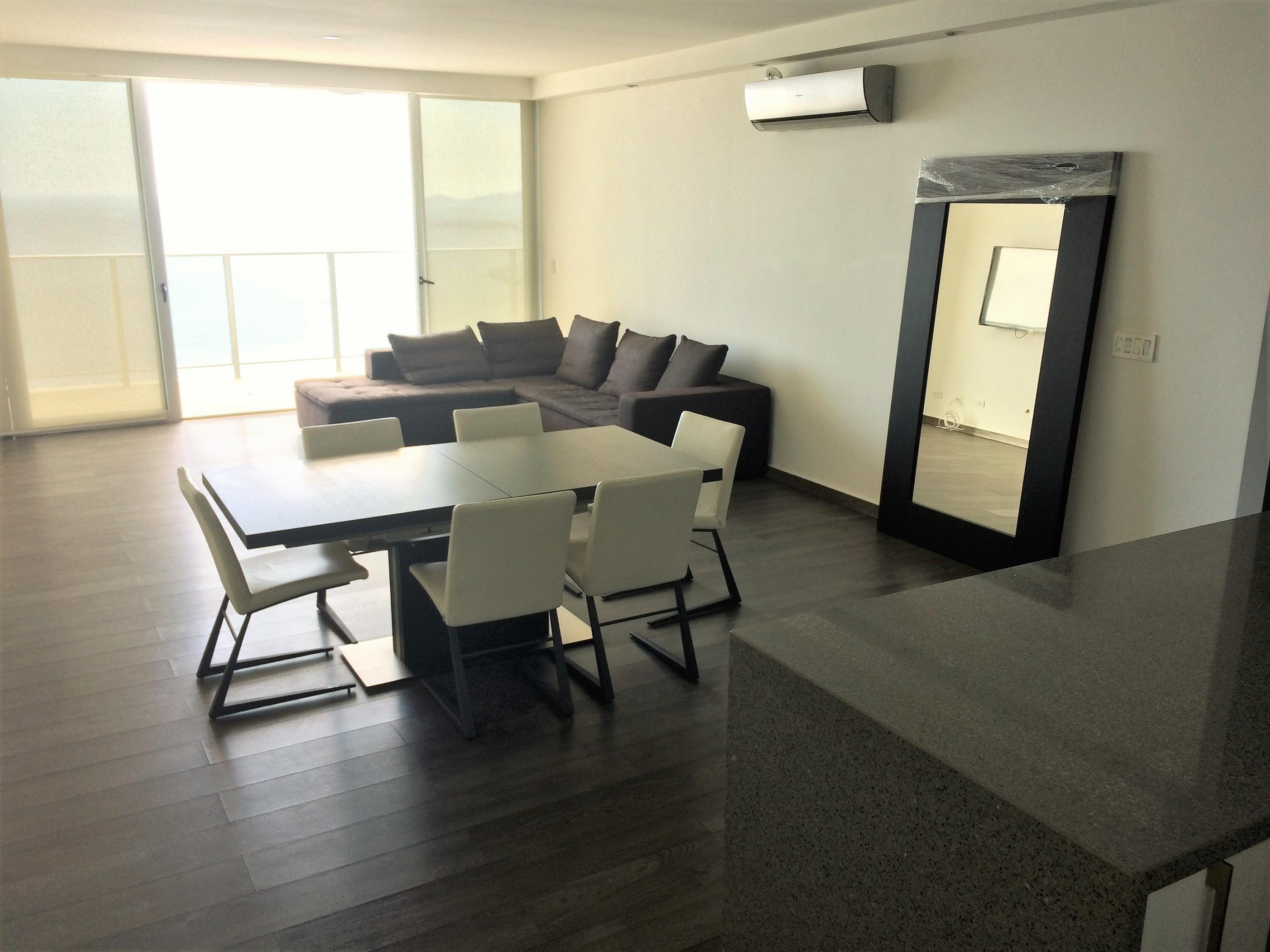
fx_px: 1064
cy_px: 476
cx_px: 635
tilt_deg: -15.0
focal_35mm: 29
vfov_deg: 48.2
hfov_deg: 61.7
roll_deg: -0.8
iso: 40
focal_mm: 4.15
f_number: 2.2
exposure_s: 1/30
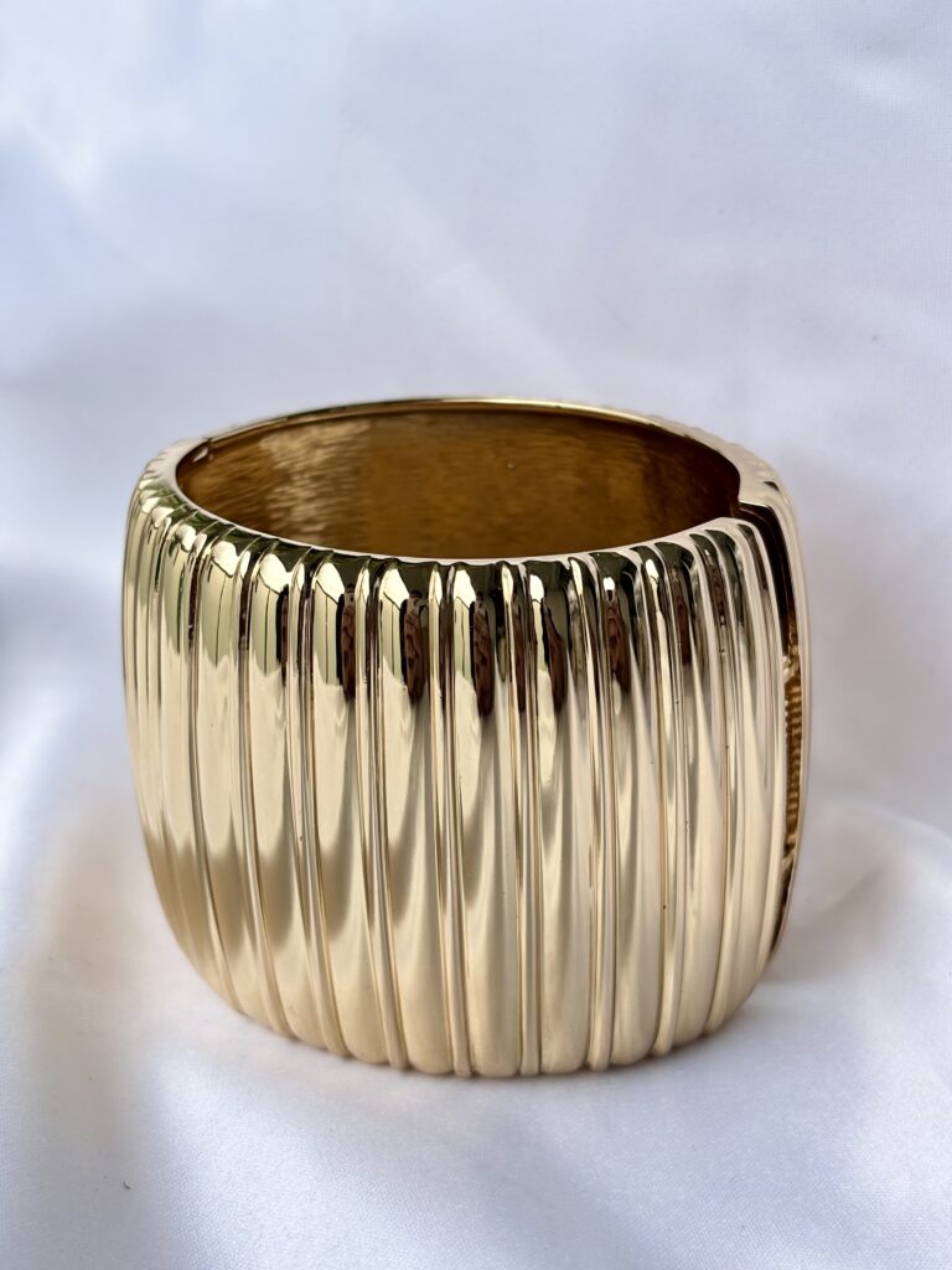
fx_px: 1907
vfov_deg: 36.8
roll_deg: +0.0
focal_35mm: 52
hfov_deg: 28.0
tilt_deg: -24.2
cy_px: 635
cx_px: 476
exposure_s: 1/1311
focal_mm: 5.96
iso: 32
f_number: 1.6
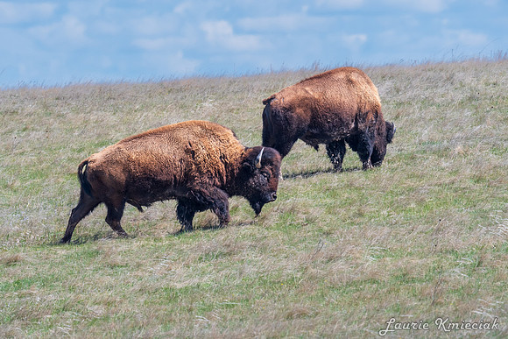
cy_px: 170
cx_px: 254
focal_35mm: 750
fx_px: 10585
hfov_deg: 2.7
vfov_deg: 1.8
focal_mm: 500
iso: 450
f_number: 8
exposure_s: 1/800
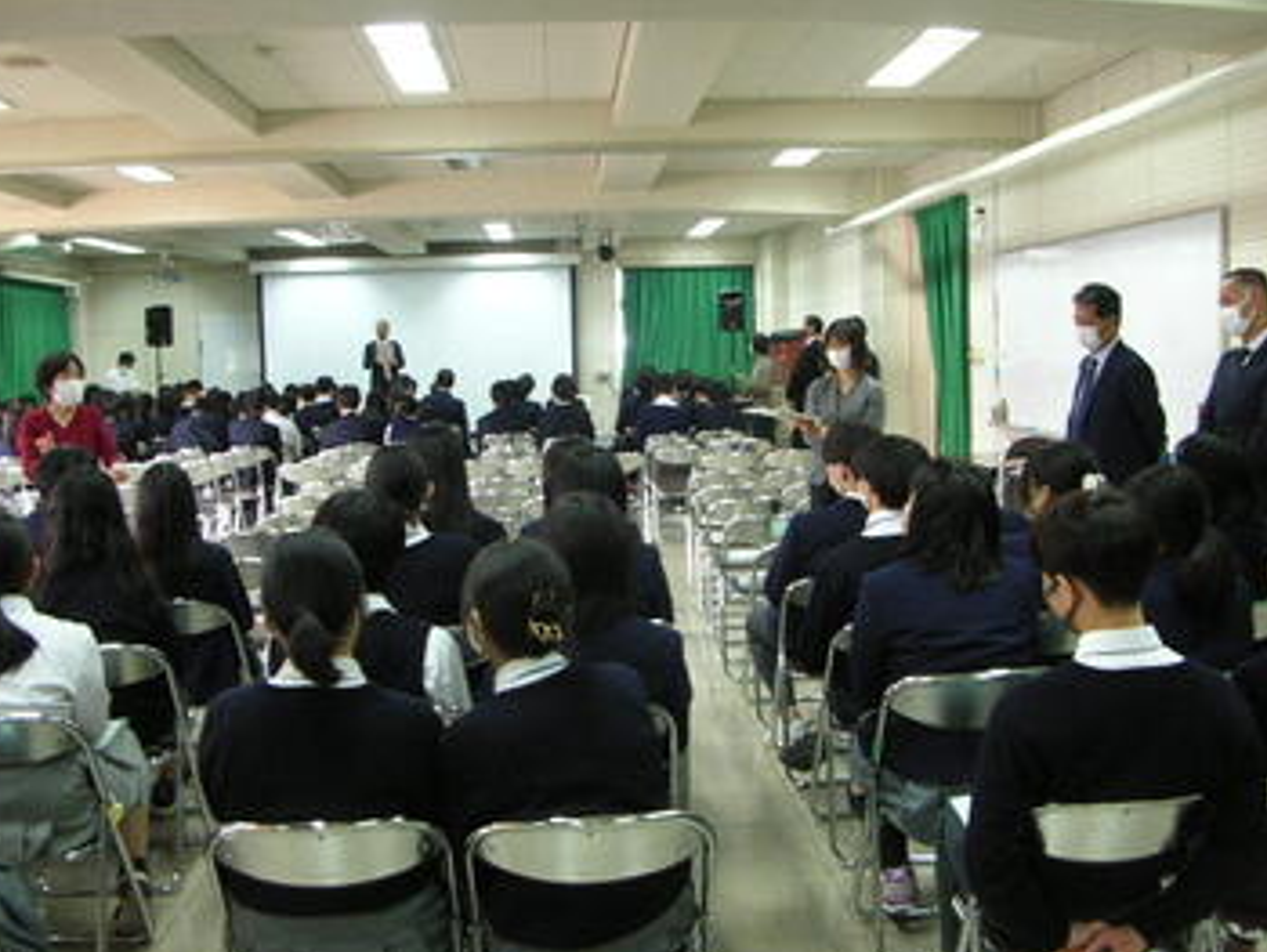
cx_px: 666
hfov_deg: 46.8
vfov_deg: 36.0
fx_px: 1465
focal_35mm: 40
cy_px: 478
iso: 59
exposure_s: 1/5.9
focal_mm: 5.8
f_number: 2.8
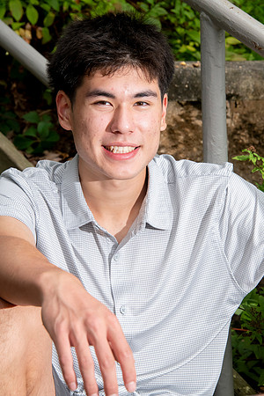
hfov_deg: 9.1
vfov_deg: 13.7
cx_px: 132
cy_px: 198
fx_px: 1650
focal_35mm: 150
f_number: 10
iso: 2000
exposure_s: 1/160
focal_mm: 150
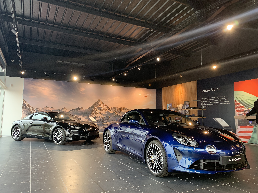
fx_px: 194
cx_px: 129
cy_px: 96
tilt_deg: +4.6
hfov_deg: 67.3
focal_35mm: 26
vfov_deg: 53.1
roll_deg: -0.5
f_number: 1.8
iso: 80
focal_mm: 4.25
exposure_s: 1/50
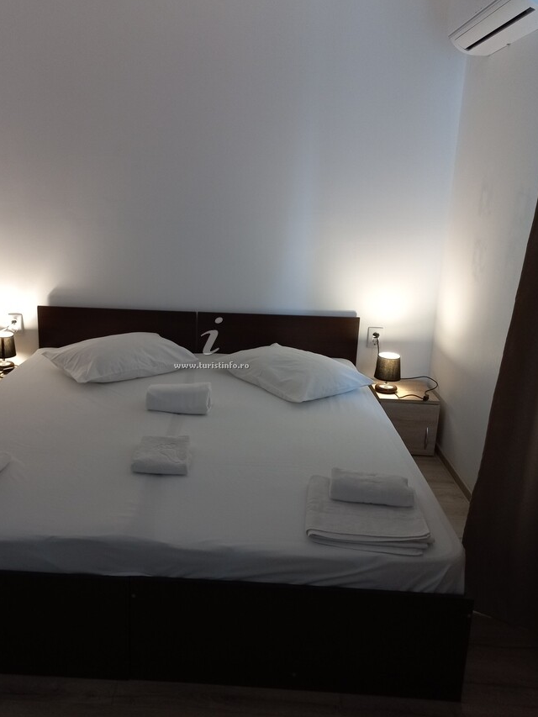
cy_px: 356
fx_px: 622
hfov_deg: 46.6
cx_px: 225
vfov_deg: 60.0
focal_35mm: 30
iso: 320
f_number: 1.8
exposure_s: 1/33.3
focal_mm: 4.6
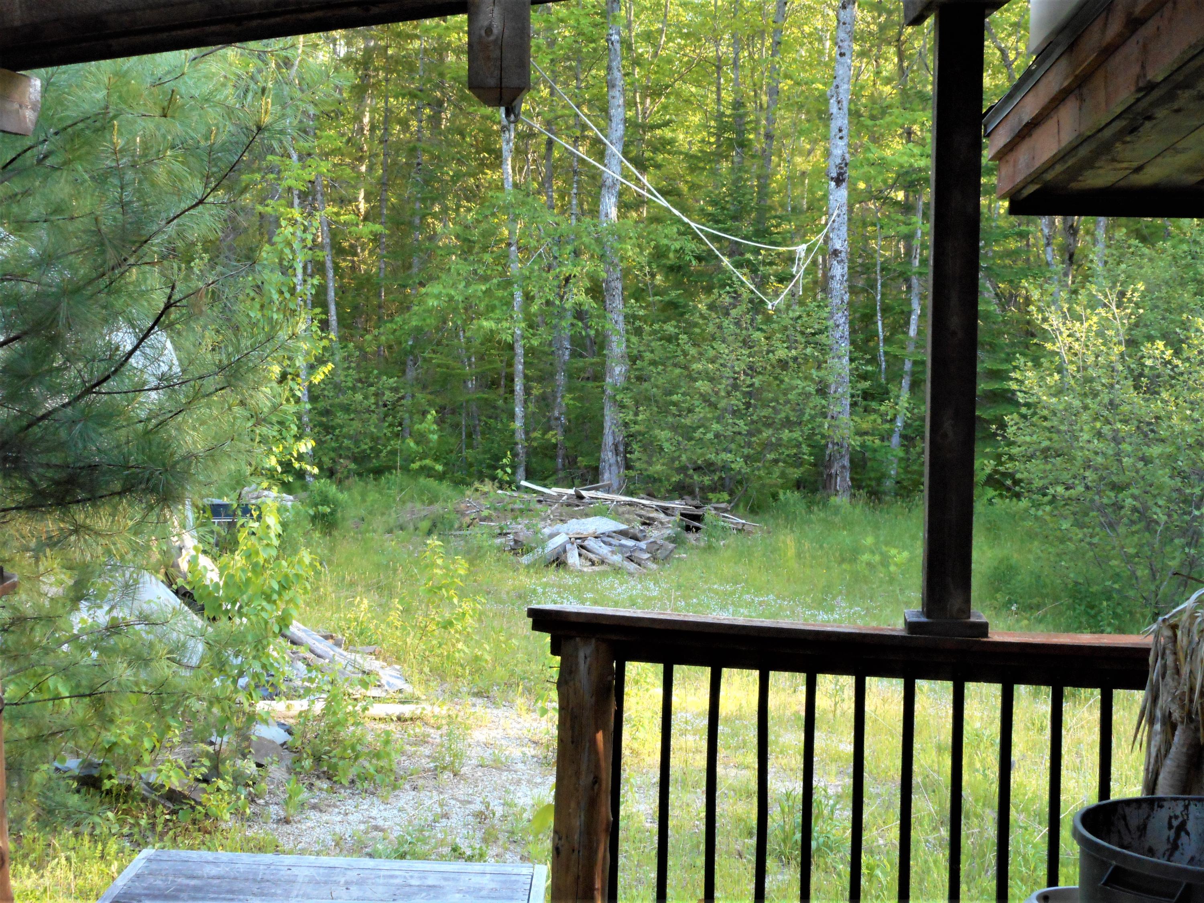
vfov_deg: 24.8
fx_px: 2052
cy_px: 452
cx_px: 602
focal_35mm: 59
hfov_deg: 32.7
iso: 320
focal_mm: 10.5
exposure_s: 1/60
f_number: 5.1
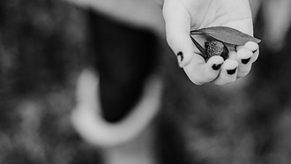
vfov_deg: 13.0
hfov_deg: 22.8
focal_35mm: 92
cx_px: 238
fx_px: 710
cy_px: 5
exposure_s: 1/800
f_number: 2.2
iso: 320
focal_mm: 50
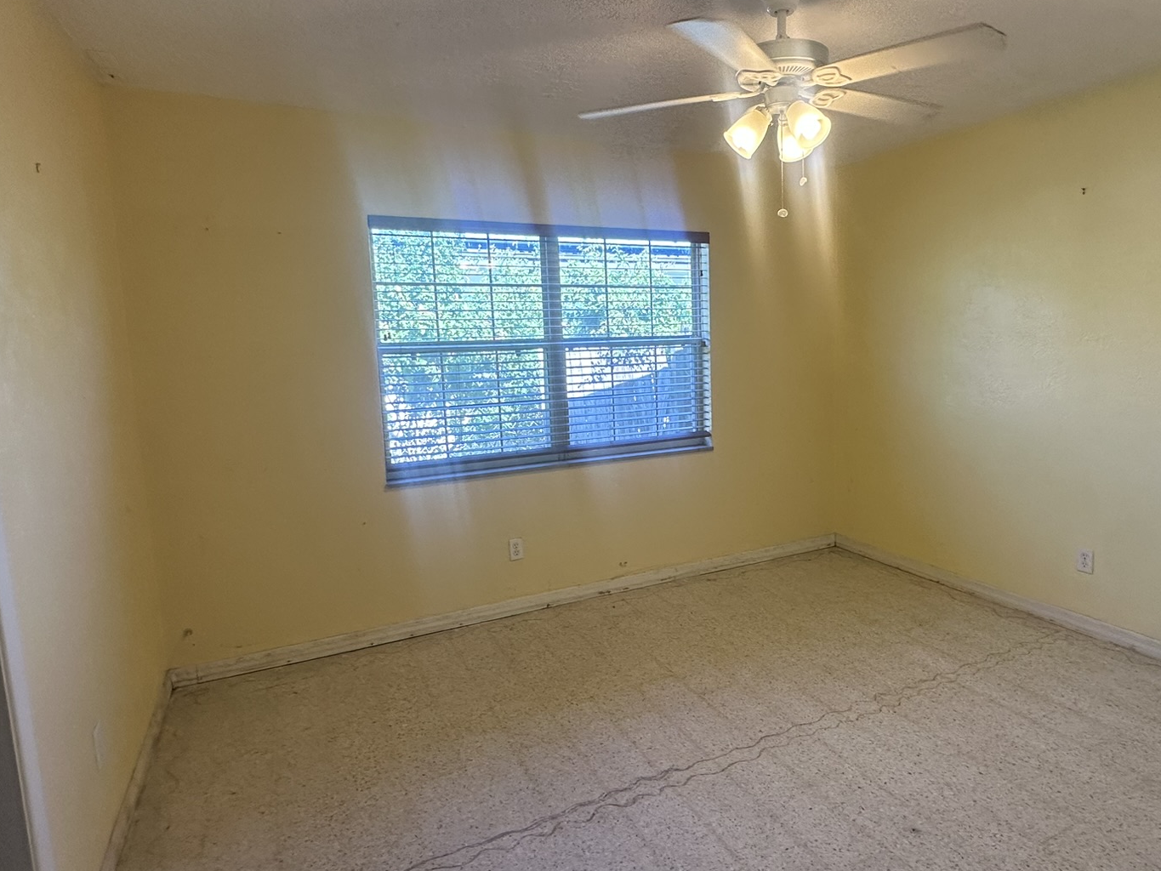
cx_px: 651
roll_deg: +1.2
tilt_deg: -7.6
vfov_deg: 63.4
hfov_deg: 78.7
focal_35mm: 21
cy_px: 426
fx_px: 704
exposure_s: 1/120
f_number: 2.2
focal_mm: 2.22
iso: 125
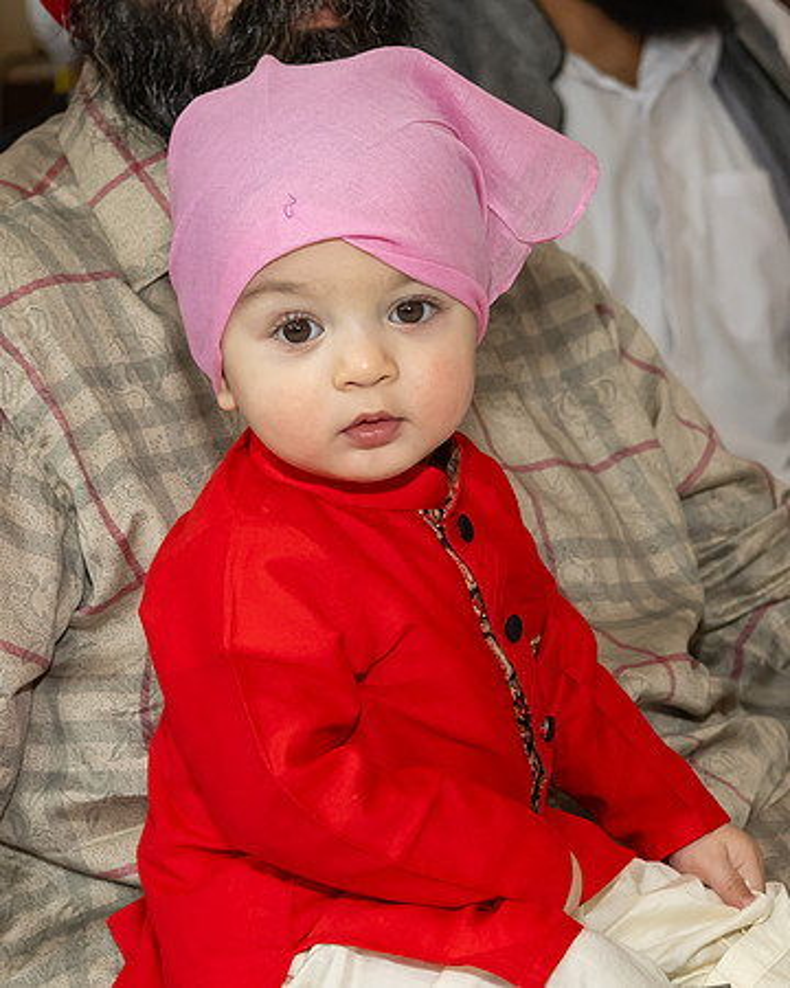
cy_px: 475
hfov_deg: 11.7
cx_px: 362
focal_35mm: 132
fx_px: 3856
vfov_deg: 14.6
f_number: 5.6
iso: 1000
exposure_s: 1/250
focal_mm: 55
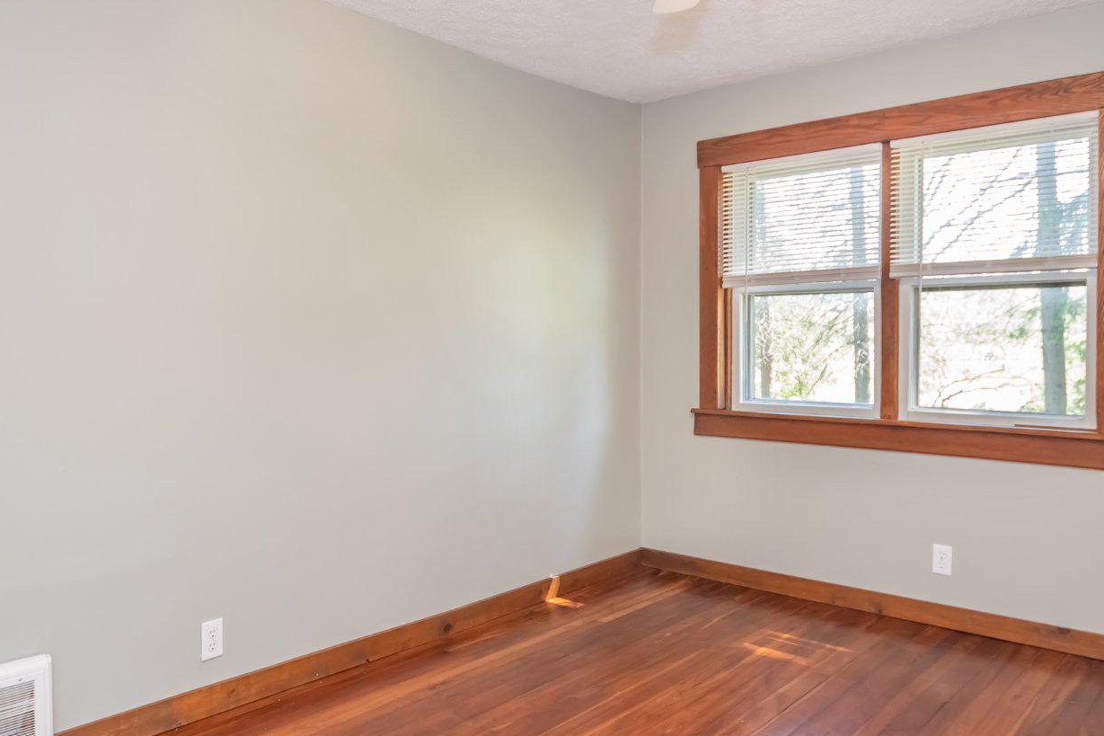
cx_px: 549
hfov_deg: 71.5
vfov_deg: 50.4
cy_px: 490
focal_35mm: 25
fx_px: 767
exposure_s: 1/50
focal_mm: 10
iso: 500
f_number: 3.5
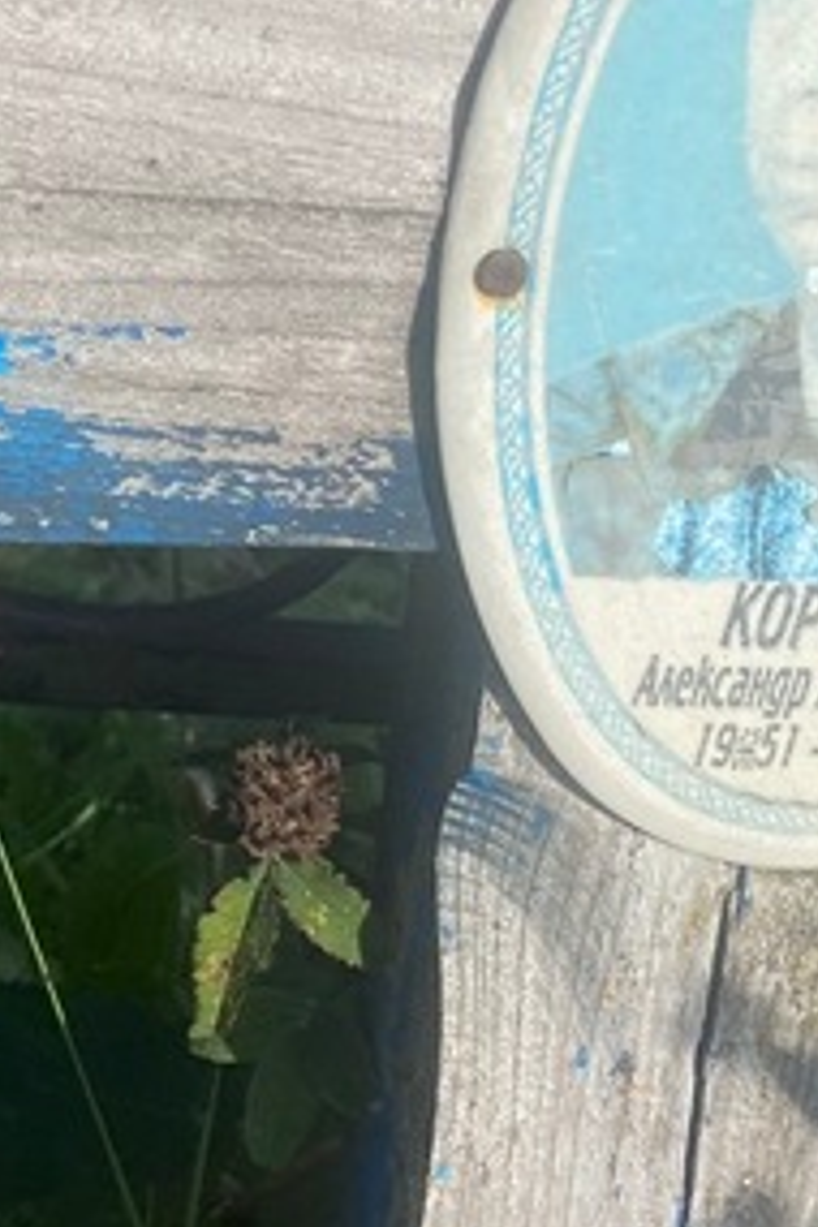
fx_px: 2590
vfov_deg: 26.6
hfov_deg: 17.9
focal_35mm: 76
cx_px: 547
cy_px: 530
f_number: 1.8
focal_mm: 4.25
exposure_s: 1/2268
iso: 32
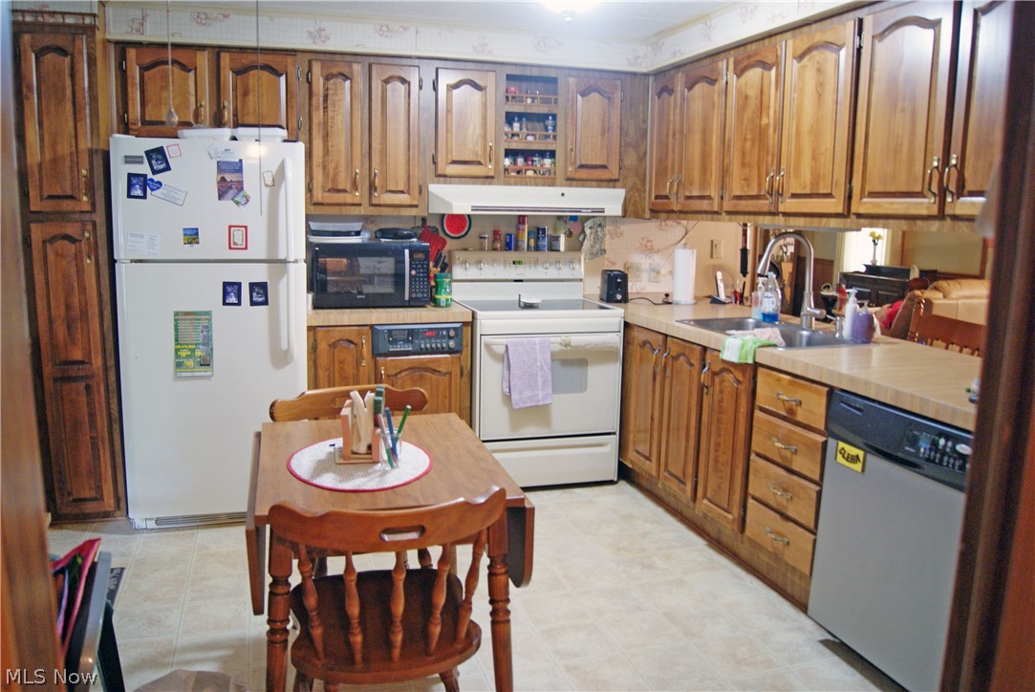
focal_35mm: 27
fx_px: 777
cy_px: 346
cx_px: 518
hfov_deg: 67.3
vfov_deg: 48.0
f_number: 3.5
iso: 400
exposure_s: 1/13
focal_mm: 18
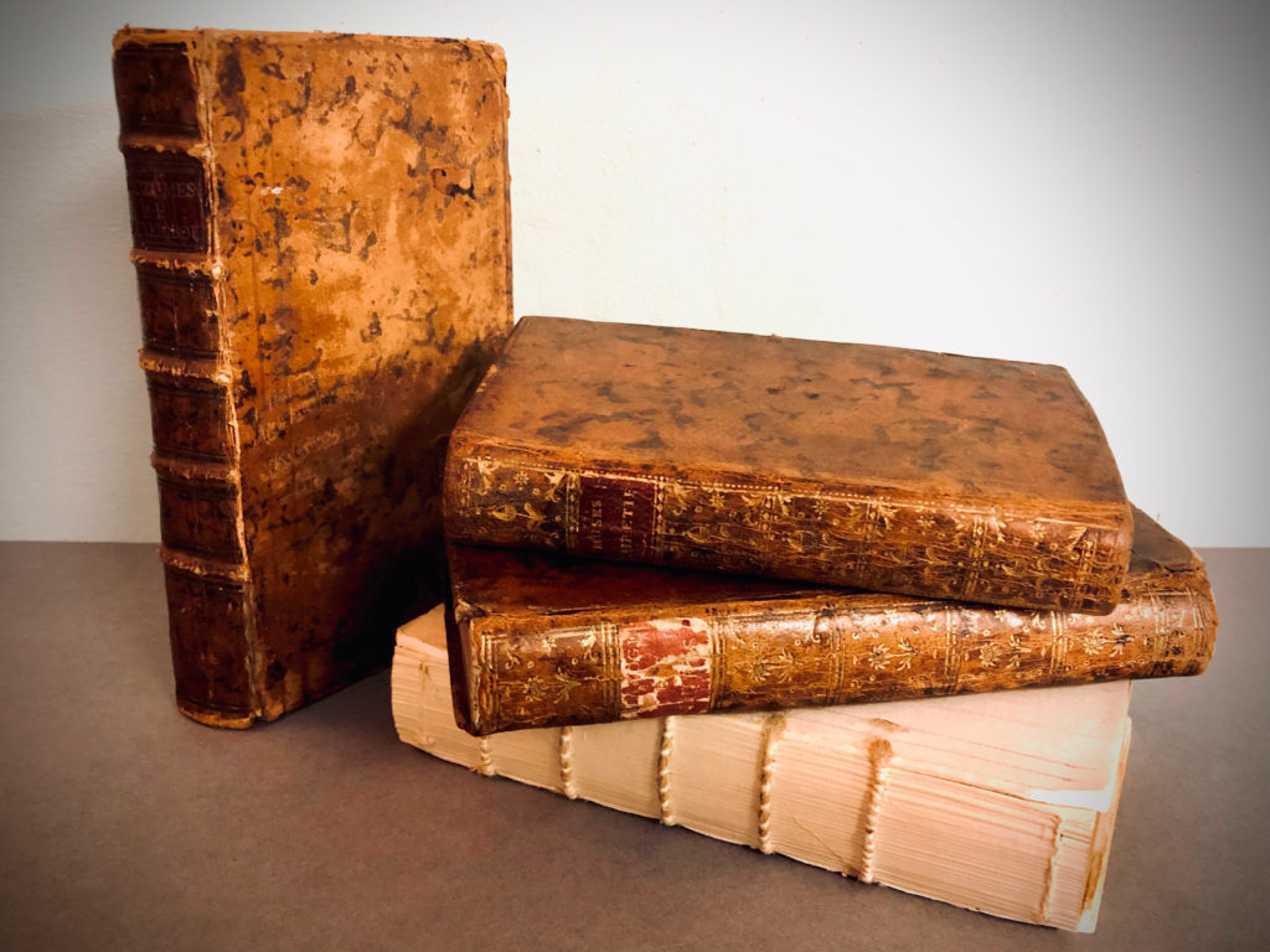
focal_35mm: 28
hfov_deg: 63.4
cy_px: 476
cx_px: 635
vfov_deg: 49.7
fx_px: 1027
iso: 80
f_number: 1.8
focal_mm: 3.99
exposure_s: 1/17
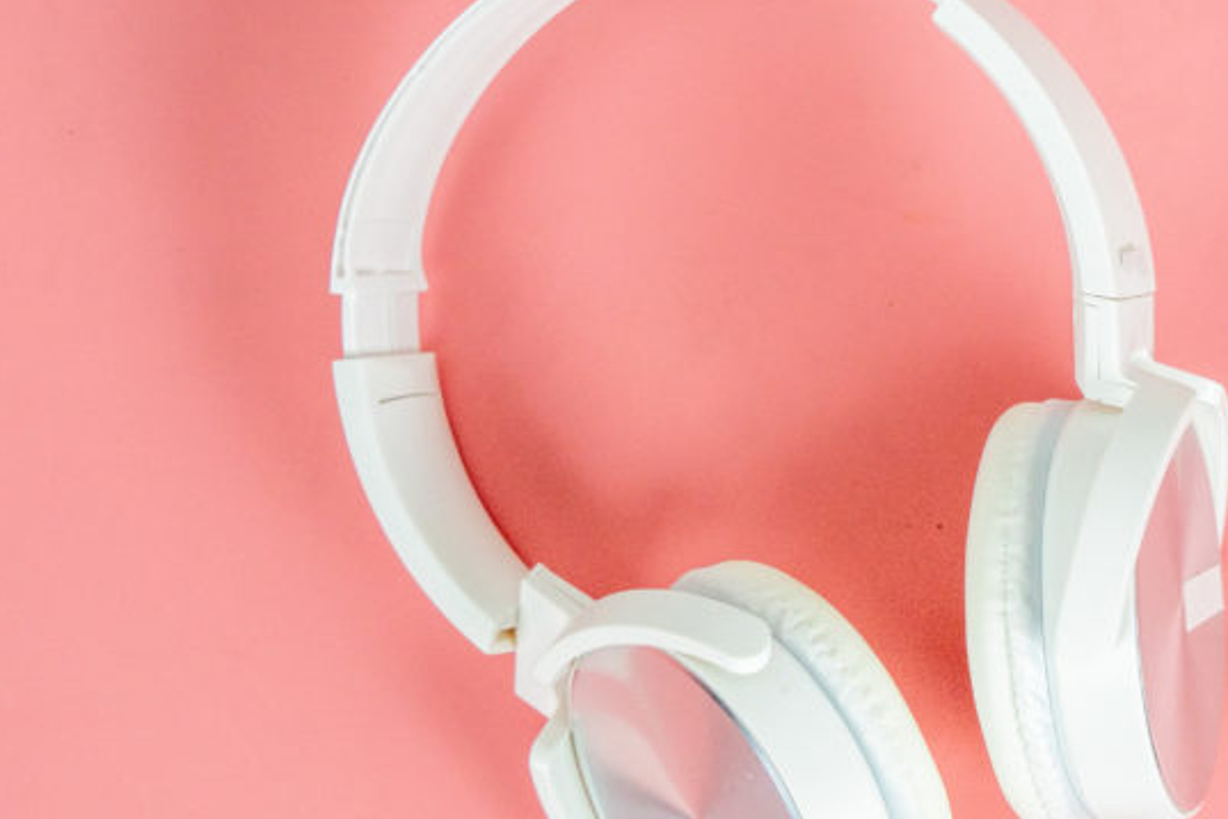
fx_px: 4194
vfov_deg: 11.1
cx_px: 1068
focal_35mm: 123
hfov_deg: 16.5
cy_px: 557
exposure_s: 1/200
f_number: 7.1
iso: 400
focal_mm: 43
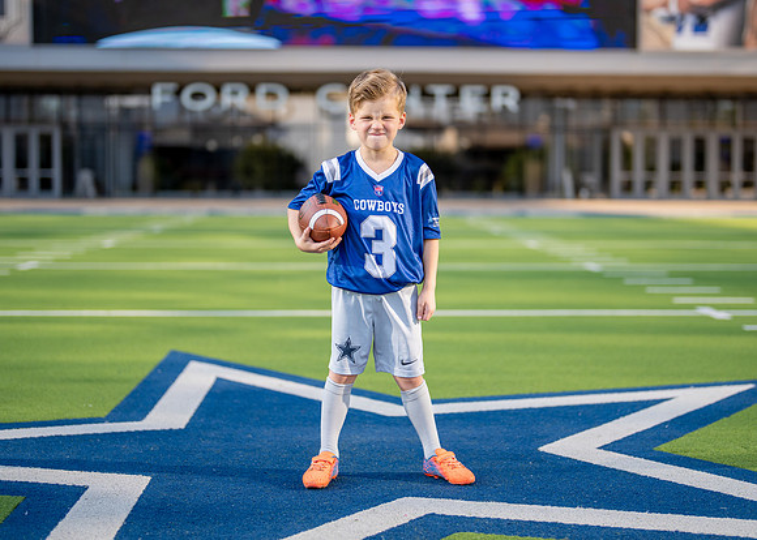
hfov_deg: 30.9
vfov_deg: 22.3
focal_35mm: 64
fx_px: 1370
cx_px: 399
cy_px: 254
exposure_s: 1/4000
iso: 125
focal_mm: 50
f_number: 1.2
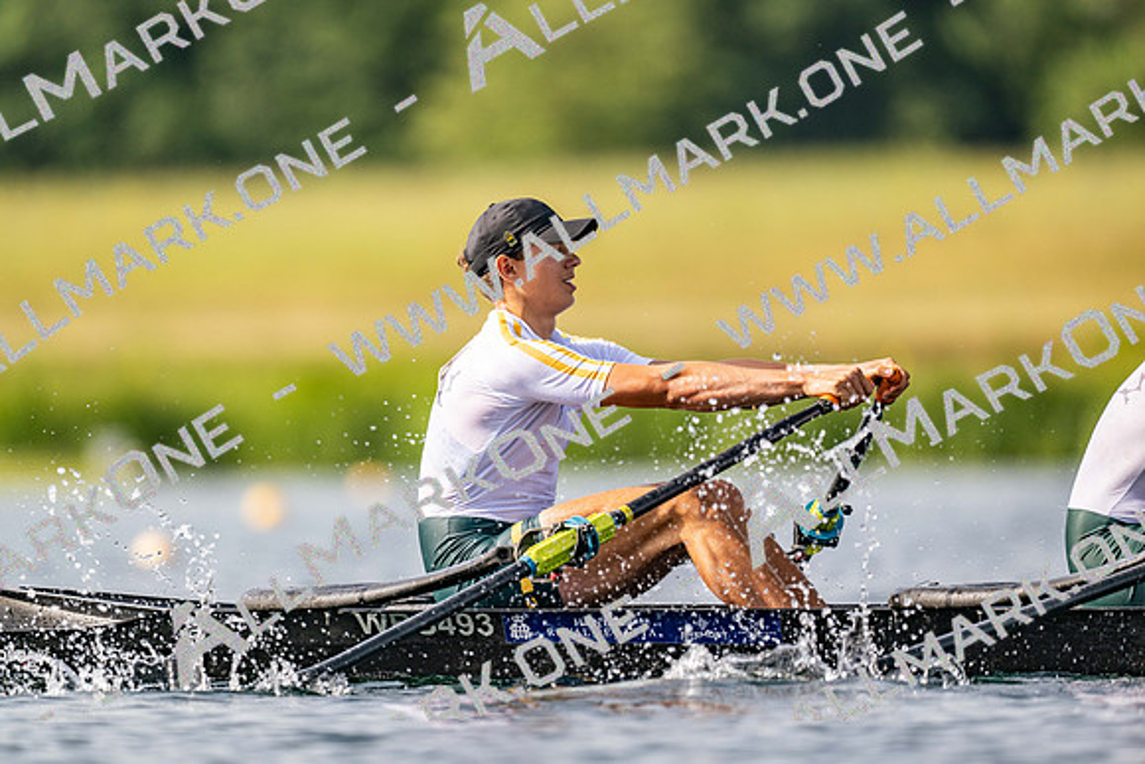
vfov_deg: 2.3
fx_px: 19087
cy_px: 382
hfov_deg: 3.4
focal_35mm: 600
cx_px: 572
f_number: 4
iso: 200
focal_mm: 600
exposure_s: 1/2500
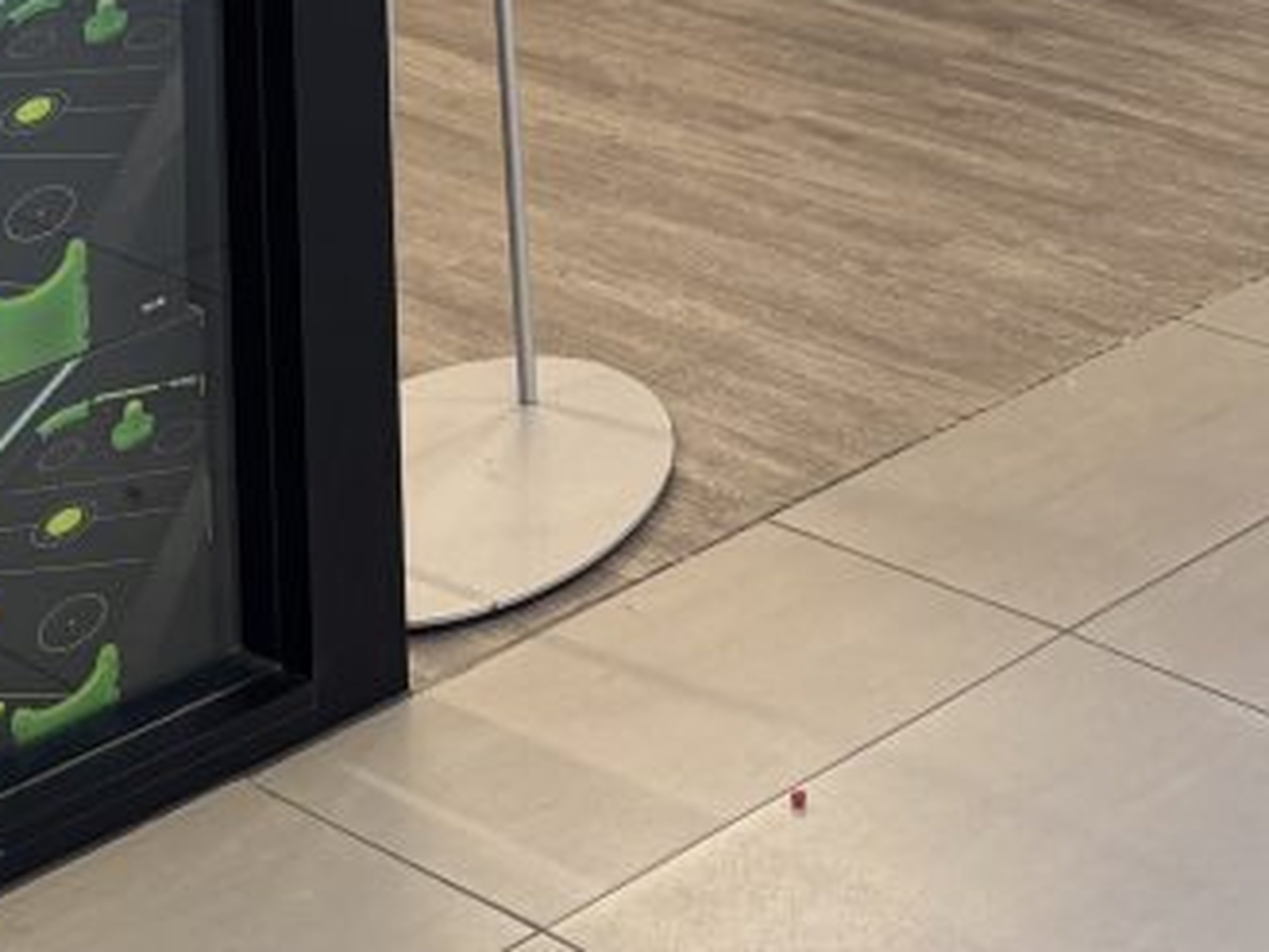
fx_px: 3851
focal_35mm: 105
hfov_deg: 18.7
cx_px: 498
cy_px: -1037
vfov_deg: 12.3
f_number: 1.78
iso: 200
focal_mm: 6.76
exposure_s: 1/101
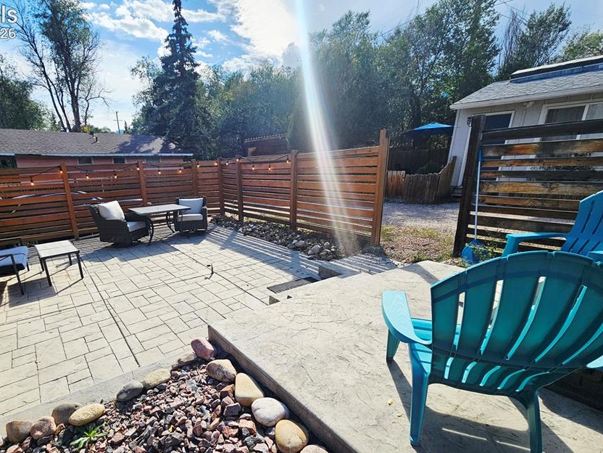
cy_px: 253
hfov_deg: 93.5
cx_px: 247
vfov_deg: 77.8
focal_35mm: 16
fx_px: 279
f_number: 2.2
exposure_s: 1/2500
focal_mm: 2.2
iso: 50
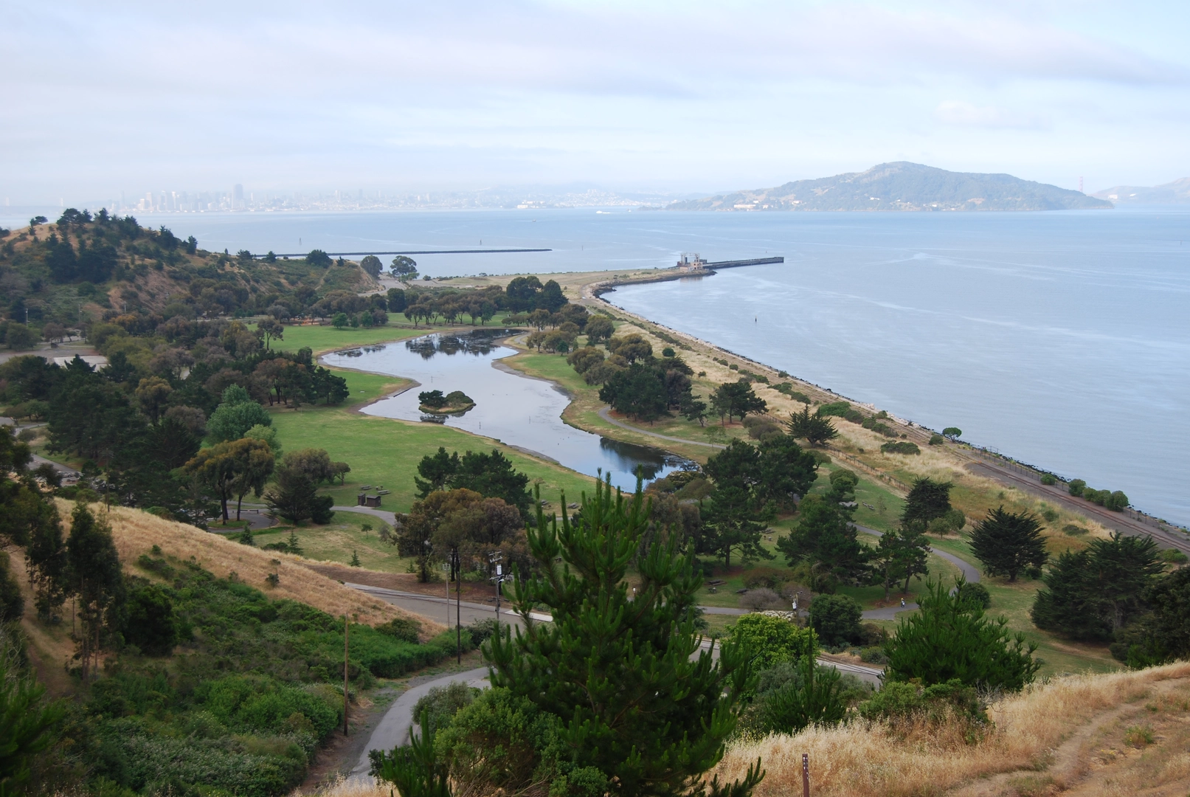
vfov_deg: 30.0
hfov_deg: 43.6
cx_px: 595
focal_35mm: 45
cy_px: 398
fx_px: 1489
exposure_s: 1/125
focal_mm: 30
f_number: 5.6
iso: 100
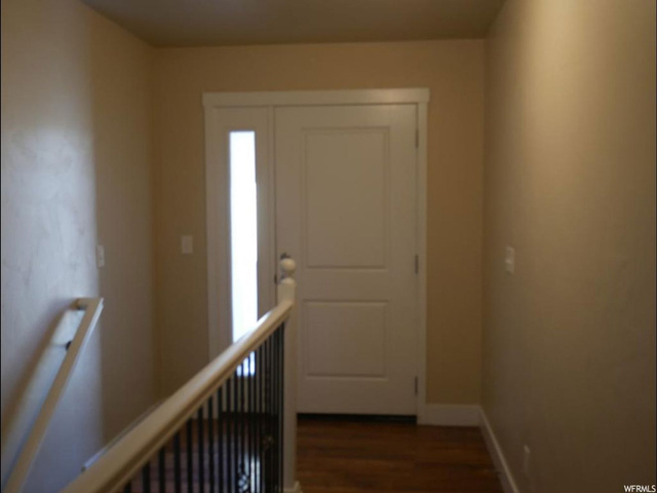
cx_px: 328
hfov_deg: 51.4
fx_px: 683
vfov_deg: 39.7
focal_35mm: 36
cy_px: 246
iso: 800
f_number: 4
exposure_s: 1/60
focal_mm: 18
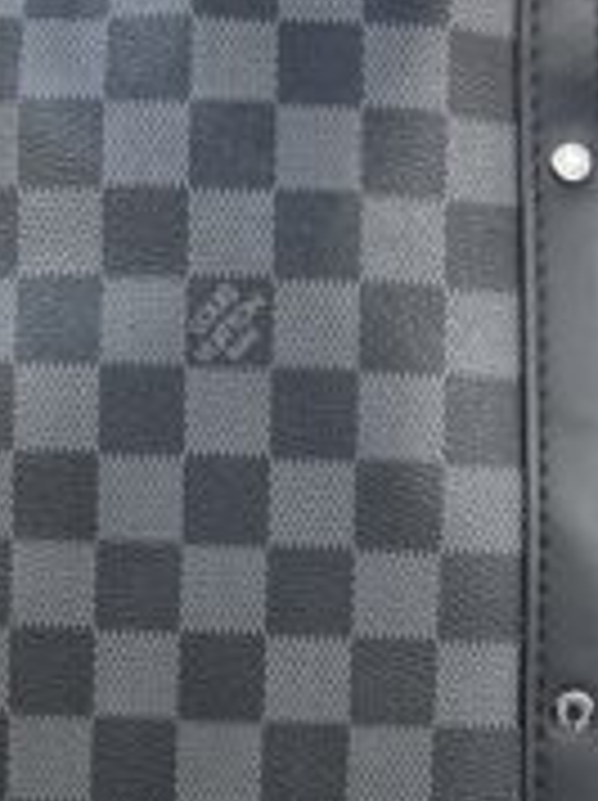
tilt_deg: -3.9
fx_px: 2494
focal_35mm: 108
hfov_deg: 13.7
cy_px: 752
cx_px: 297
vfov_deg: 17.9
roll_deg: -1.2
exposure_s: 1/323
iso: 80
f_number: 1.78
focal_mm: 6.76
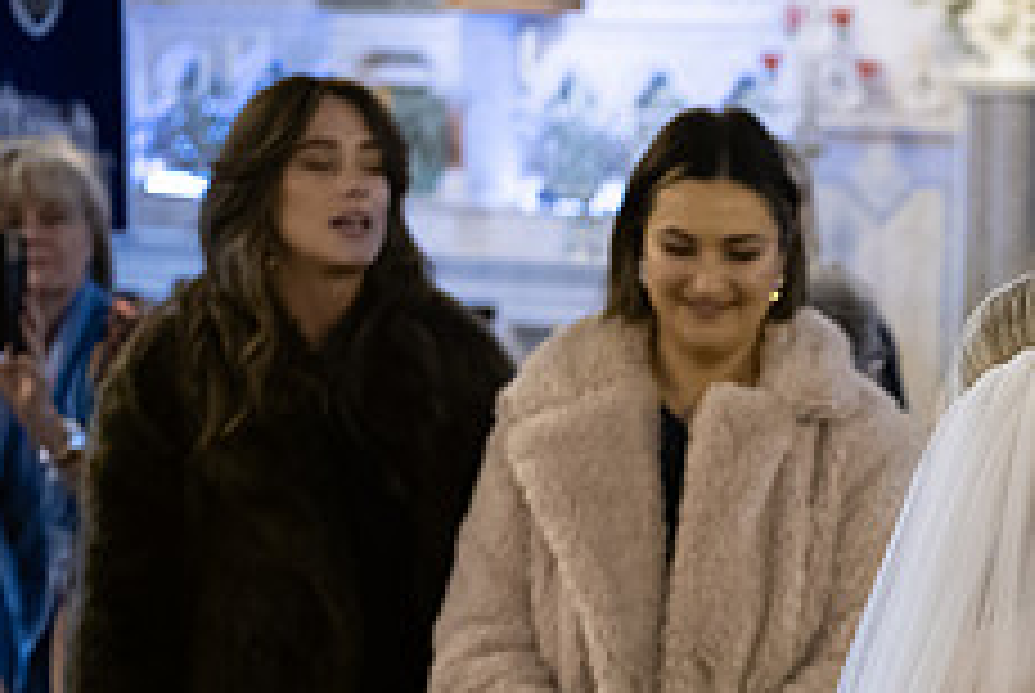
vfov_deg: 10.8
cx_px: 1238
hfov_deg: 15.6
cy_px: 745
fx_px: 3627
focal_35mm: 126
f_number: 3.5
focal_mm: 50
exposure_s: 1/160
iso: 1250
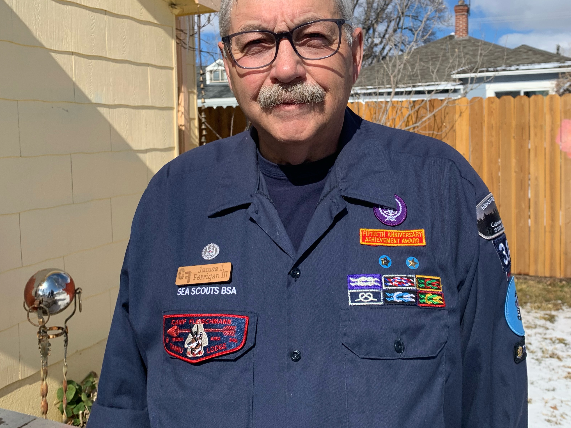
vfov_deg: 42.6
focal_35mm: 33
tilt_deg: -2.3
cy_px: 160
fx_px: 544
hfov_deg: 55.3
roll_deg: +0.1
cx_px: 306
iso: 25
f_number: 1.8
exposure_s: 1/3289
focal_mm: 4.25
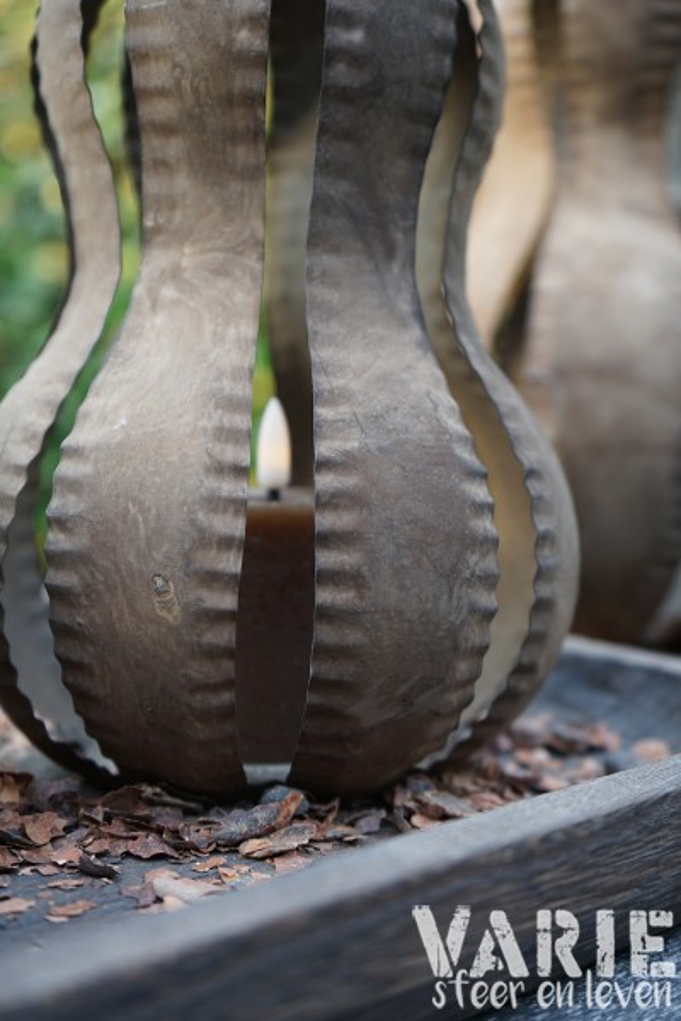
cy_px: 510
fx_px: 1277
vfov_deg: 43.6
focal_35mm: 45
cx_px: 340
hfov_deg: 29.9
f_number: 4.5
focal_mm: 45
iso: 160
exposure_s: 1/60
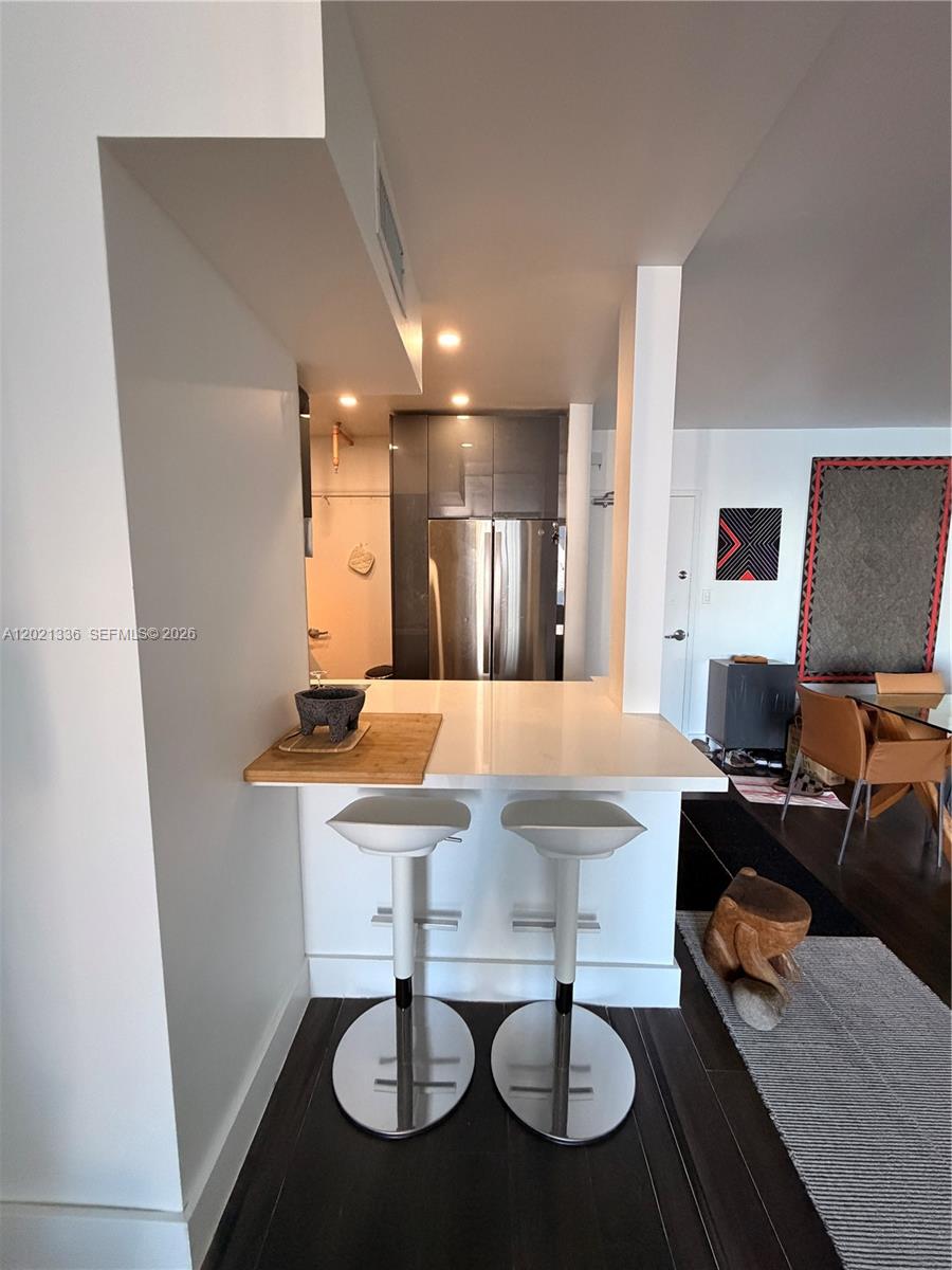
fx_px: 513
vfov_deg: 102.1
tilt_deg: -7.7
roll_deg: -0.3
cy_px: 635
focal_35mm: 14
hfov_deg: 85.7
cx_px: 476
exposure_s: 1/60
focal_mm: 2.22
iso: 640
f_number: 2.2
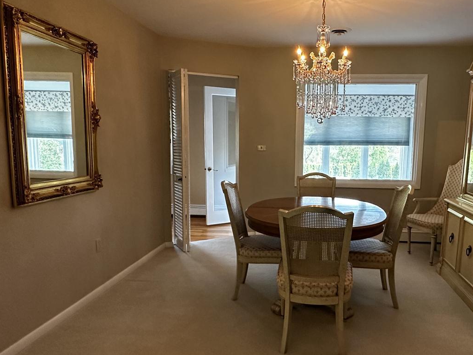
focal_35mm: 28
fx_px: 383
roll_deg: -1.3
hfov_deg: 62.8
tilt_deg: -6.5
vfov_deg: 49.7
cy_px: 189
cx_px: 286
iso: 400
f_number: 2.2
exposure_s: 1/60
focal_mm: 2.22
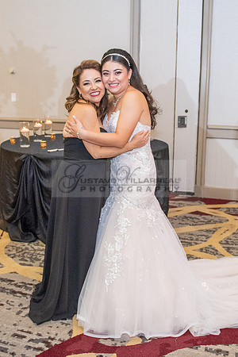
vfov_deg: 48.2
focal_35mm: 40
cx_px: 121
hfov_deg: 33.3
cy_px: 162
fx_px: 398
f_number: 2.8
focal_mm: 24
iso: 1600
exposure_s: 1/160
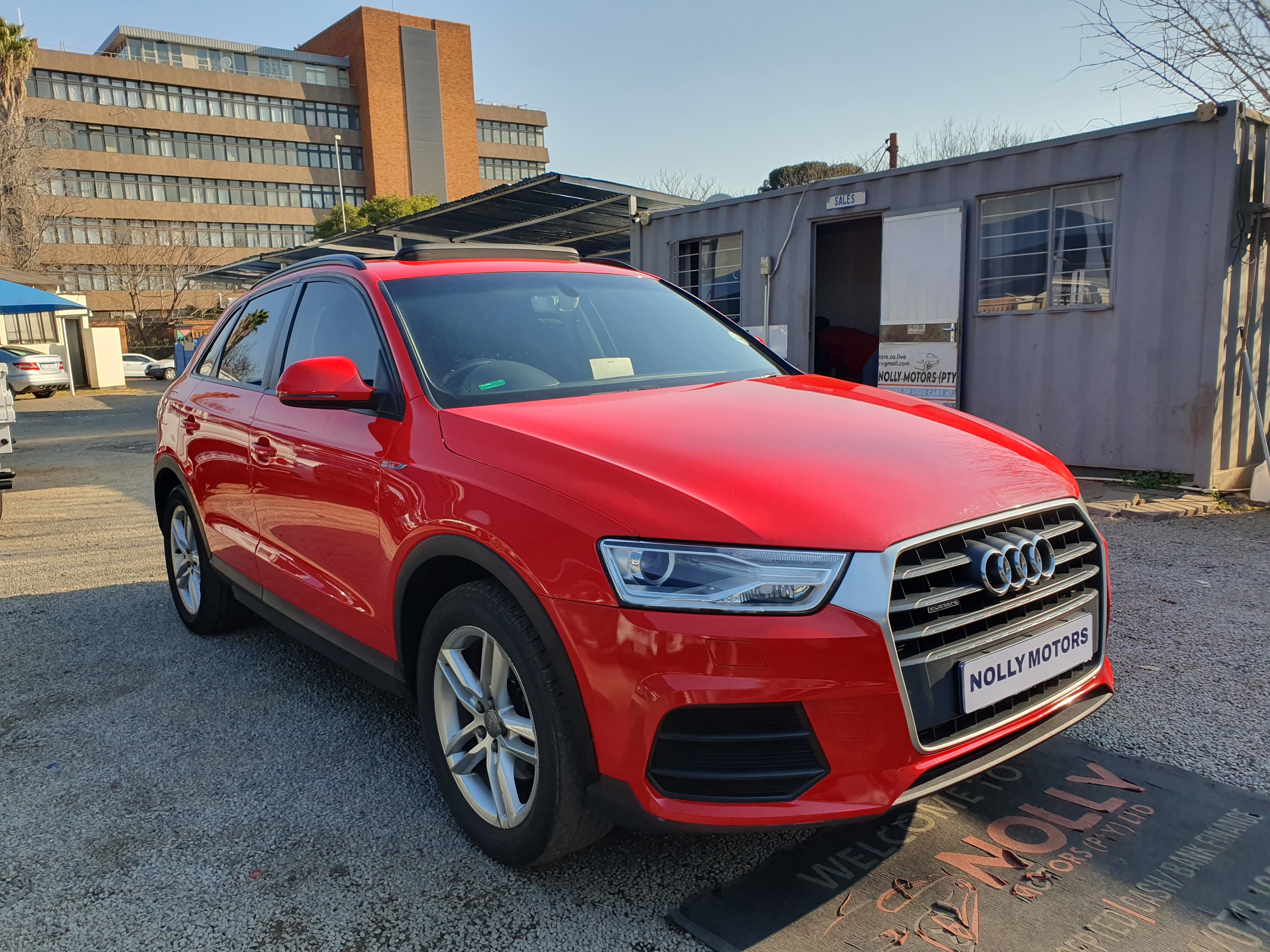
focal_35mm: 26
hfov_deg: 67.3
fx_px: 954
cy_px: 476
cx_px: 635
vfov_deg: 53.1
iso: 50
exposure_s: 1/712
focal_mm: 4.32
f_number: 2.4
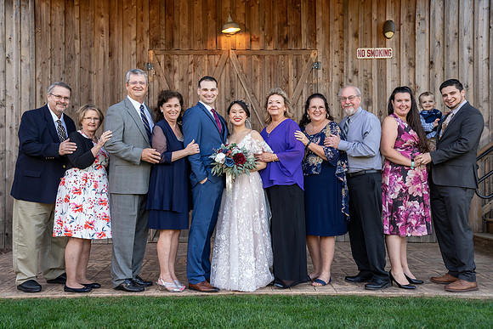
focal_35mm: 44
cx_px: 234
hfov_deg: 44.4
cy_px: 156
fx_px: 604
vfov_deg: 30.5
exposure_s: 1/200
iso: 400
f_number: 4
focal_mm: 42
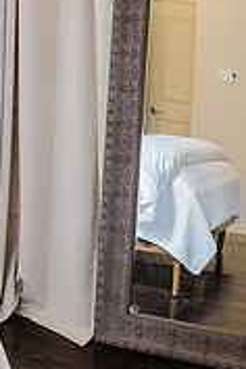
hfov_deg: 15.4
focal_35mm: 89
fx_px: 912
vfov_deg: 22.5
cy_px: 71
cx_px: 102
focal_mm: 35
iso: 400
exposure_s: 1/60
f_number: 2.2
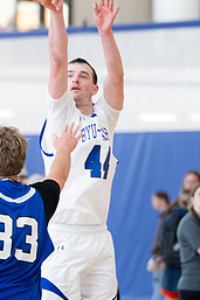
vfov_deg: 5.2
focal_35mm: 399
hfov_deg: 3.4
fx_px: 3329
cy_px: 151
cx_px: 34
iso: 2000
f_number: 2.8
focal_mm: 130
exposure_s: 1/500
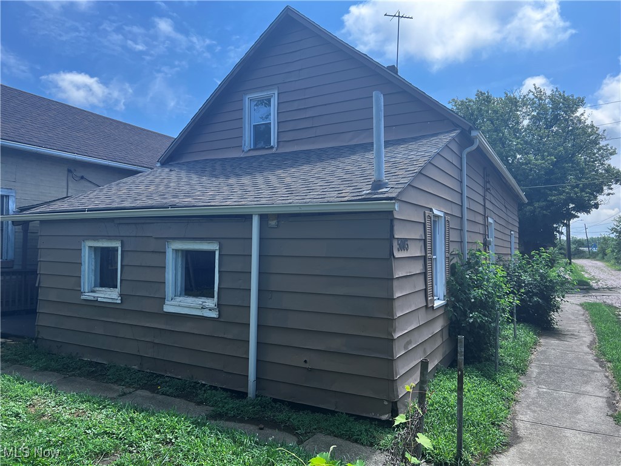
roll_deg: +0.5
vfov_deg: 53.1
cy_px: 233
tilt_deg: +2.3
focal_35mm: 26
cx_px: 310
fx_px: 466
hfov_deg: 67.3
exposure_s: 1/2008
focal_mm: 5.7
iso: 50
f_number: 1.5
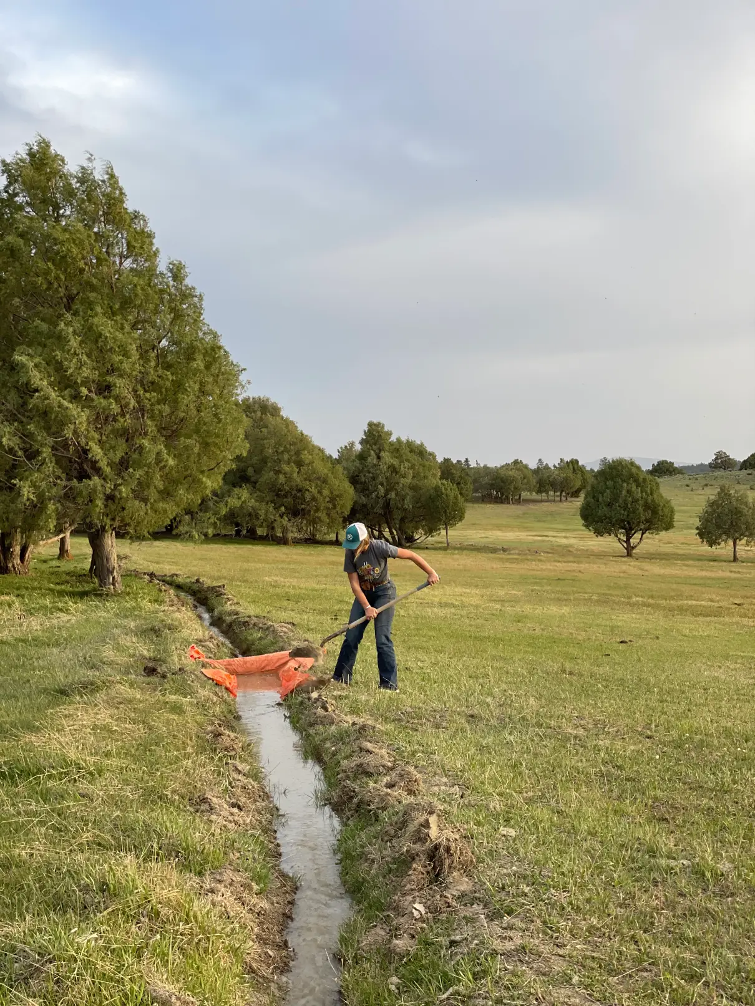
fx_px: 1512
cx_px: 378
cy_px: 503
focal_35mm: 52
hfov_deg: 28.0
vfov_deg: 36.8
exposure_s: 1/122
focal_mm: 6
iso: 32
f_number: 2
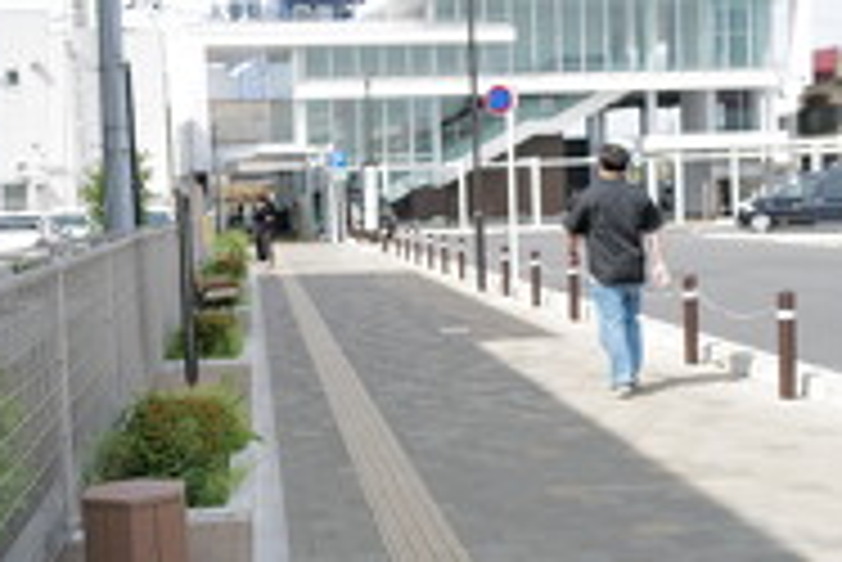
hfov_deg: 33.3
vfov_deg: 22.7
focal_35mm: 60
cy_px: 312
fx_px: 1404
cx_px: 329
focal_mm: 28
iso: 100
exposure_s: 1/320
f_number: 4.5
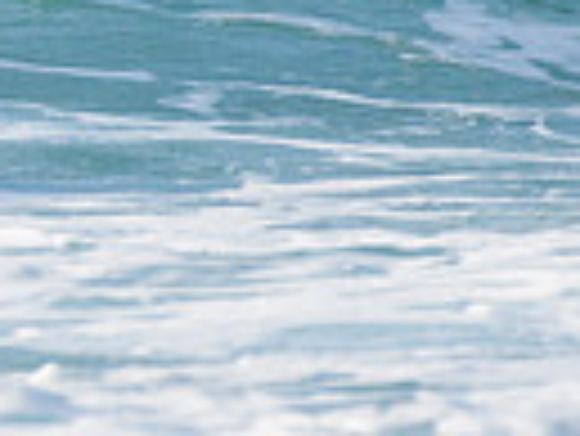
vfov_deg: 0.6
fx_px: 44325
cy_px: -371
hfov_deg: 0.7
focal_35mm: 2643
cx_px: -920
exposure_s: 1/2000
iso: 280
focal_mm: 500
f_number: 5.6
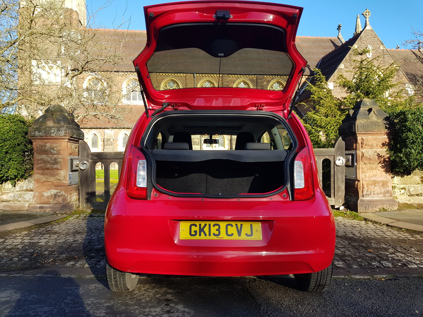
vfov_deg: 53.1
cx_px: 212
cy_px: 158
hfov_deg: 67.3
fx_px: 318
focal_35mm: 26
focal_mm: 4.2
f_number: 1.7
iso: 40
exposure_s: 1/650
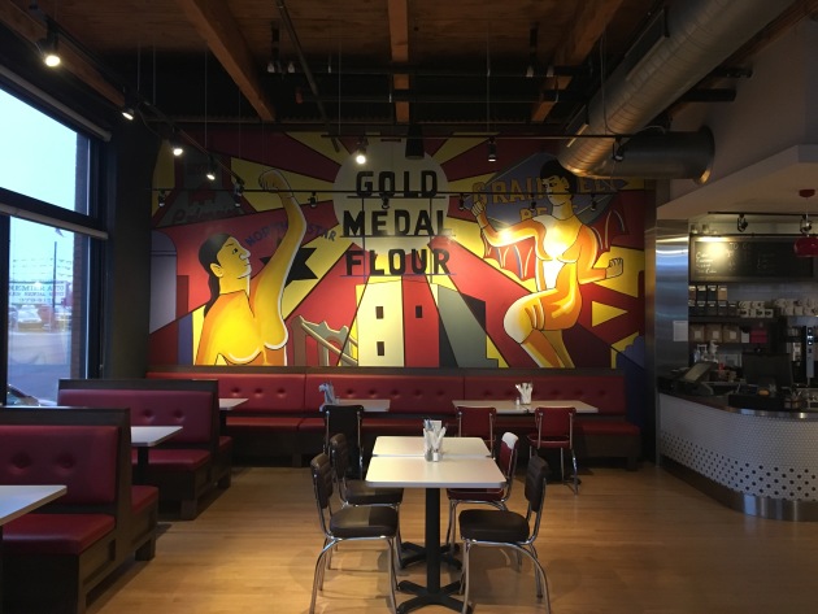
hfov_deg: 61.6
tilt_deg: +1.2
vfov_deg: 48.3
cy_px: 307
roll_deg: +0.1
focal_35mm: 29
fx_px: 686
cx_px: 409
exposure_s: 1/24
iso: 200
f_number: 2.2
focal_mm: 4.15
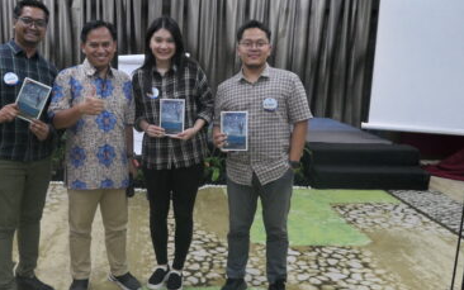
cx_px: 150
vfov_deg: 32.8
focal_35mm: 39
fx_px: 493
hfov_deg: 49.4
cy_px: 158
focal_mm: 10.2
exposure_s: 1/50
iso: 1600
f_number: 2.5
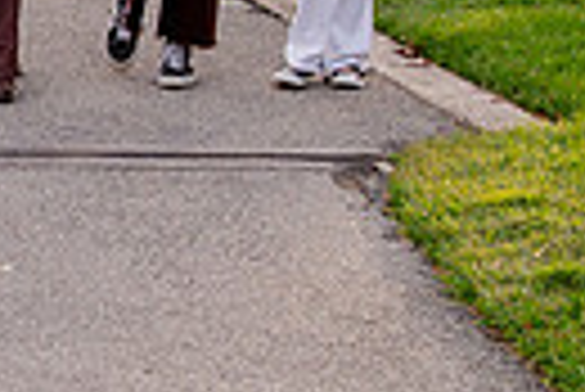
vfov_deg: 6.7
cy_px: -95
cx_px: -459
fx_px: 3335
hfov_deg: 9.5
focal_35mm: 205
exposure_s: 1/200
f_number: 6.3
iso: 1250
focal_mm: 46
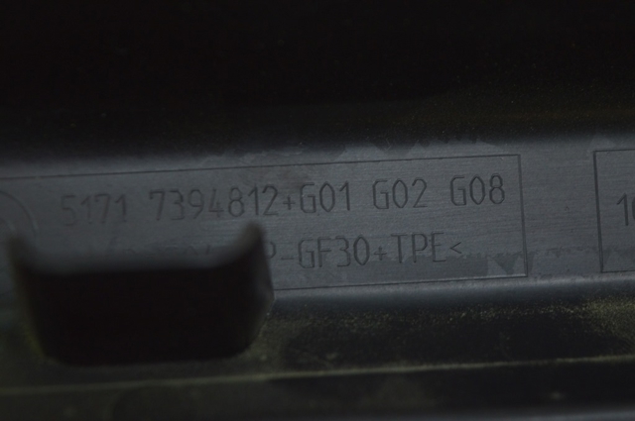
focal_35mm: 82
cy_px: 210
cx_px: 318
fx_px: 1453
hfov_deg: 24.6
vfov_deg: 16.5
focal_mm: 55
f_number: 5.6
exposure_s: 1/40
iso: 400
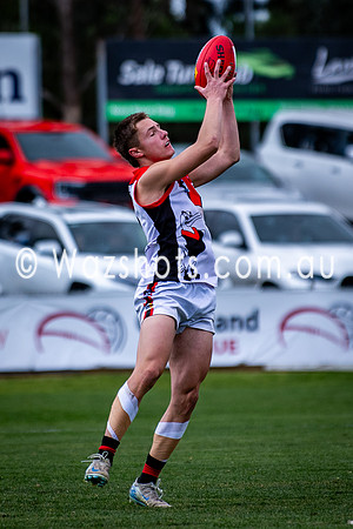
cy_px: 181
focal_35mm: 701
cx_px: 148
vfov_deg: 2.9
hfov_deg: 2.0
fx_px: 10304
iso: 140
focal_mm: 200
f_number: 2.8
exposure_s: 1/2000
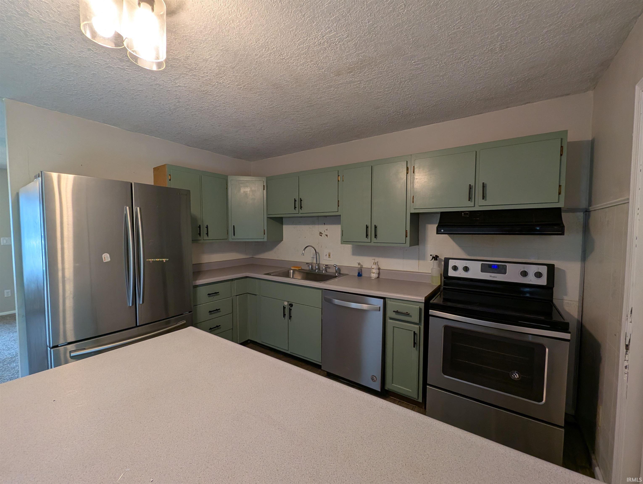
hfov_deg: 106.1
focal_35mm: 13
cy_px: 242
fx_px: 242
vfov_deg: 90.1
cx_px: 322
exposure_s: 1/40
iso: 58
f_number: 2.2
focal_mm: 1.95
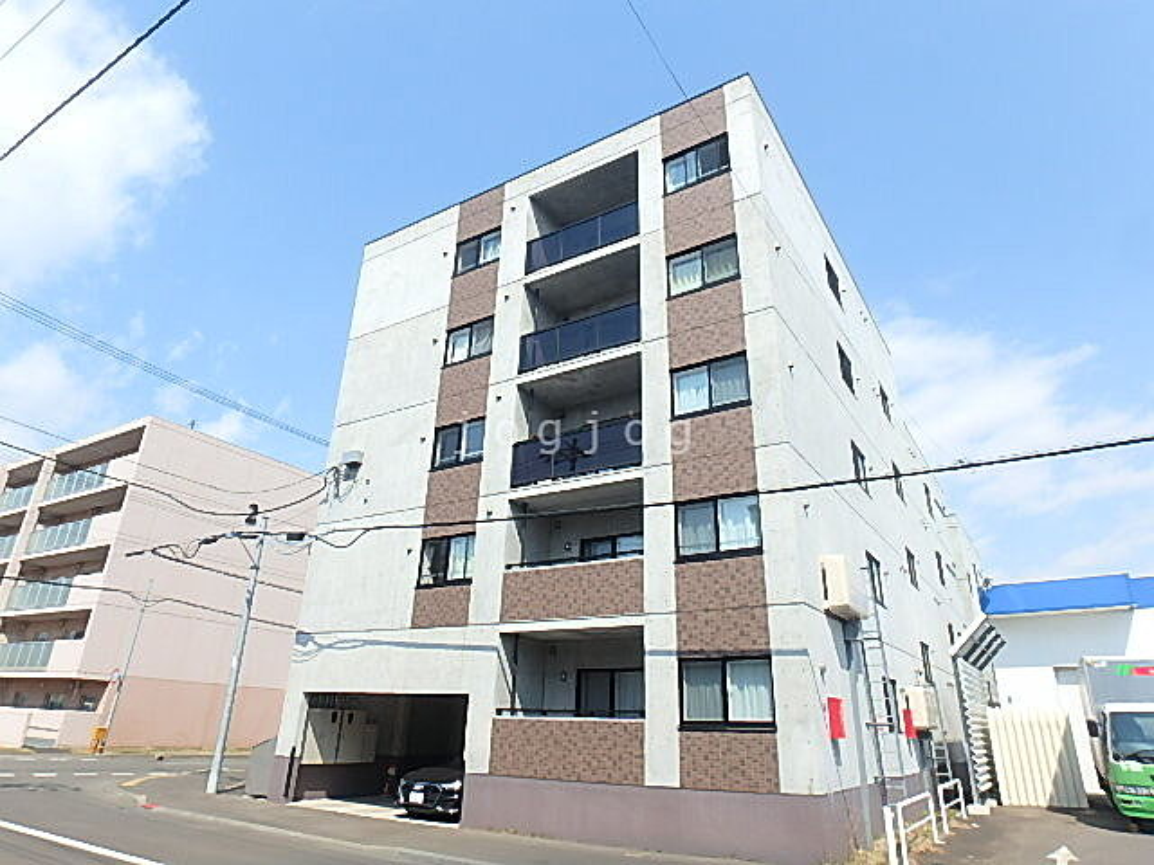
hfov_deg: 79.0
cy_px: 432
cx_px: 577
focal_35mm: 21
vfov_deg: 63.4
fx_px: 700
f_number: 6
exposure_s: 1/320
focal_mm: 3.7
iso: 125
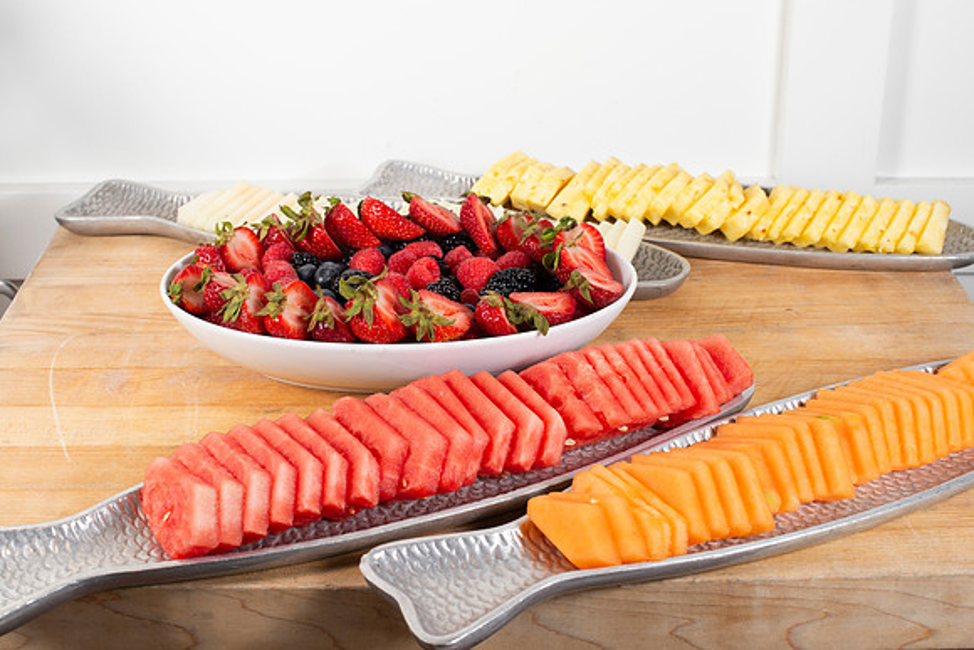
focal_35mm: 54
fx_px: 1451
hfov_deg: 37.1
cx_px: 505
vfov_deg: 25.3
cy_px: 325
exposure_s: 1/60
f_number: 9
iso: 250
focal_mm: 50
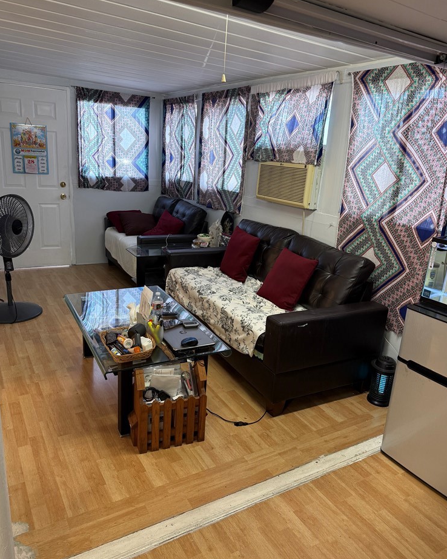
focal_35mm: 26
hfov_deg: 54.9
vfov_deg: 66.0
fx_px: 430
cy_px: 285
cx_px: 222
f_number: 1.78
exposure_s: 1/120
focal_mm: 6.76
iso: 160
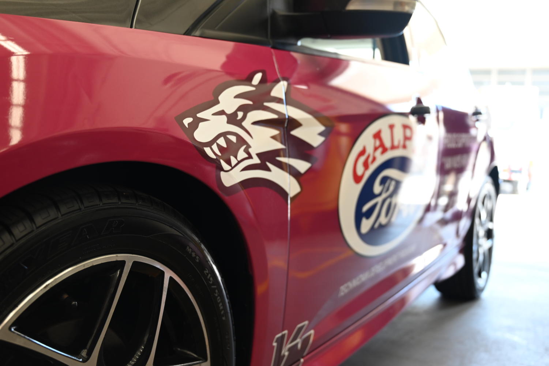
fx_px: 610
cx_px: 274
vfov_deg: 33.4
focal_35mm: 40
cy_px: 183
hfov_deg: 48.4
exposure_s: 1/125
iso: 800
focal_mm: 40
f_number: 4
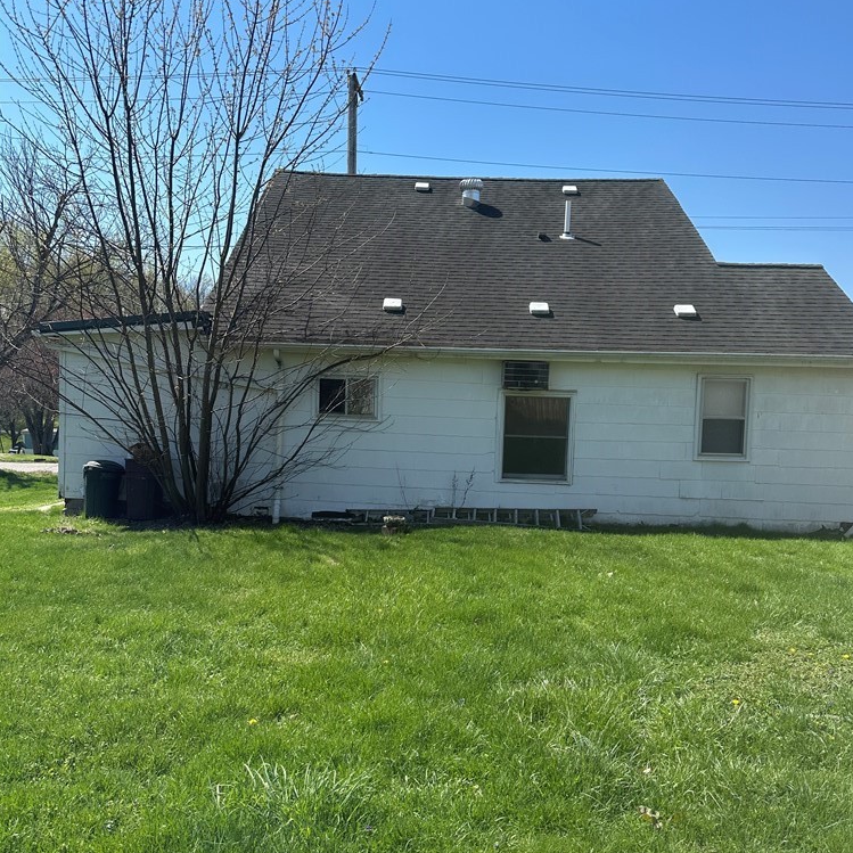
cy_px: 443
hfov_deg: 55.6
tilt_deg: -1.3
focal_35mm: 29
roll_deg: -2.7
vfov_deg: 55.6
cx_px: 436
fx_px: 808
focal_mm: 6.86
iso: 80
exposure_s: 1/3472
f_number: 1.78
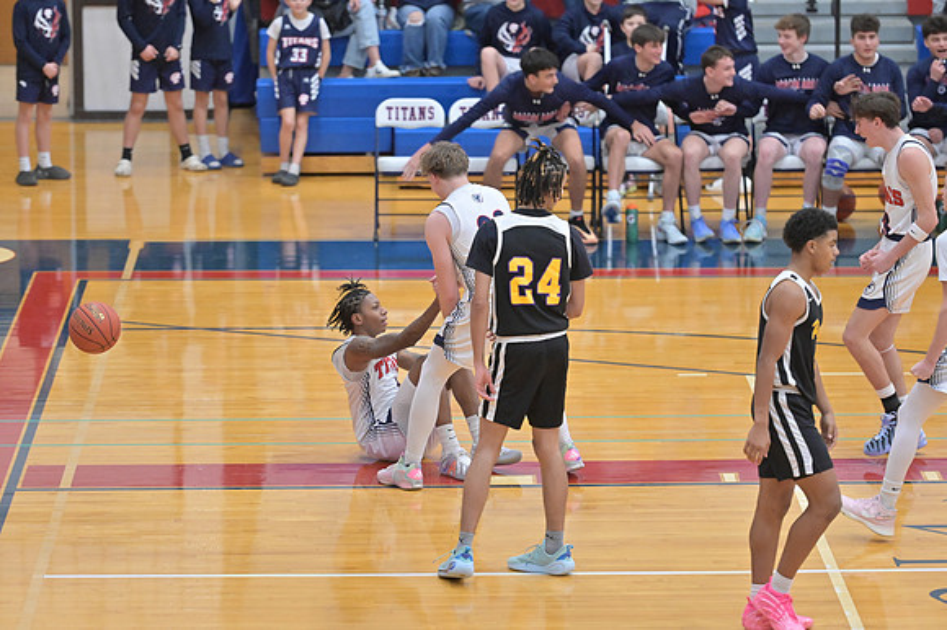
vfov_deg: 7.8
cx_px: 474
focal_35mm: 175
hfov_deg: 11.8
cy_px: 315
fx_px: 4601
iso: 6400
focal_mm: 175
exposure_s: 1/800
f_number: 4
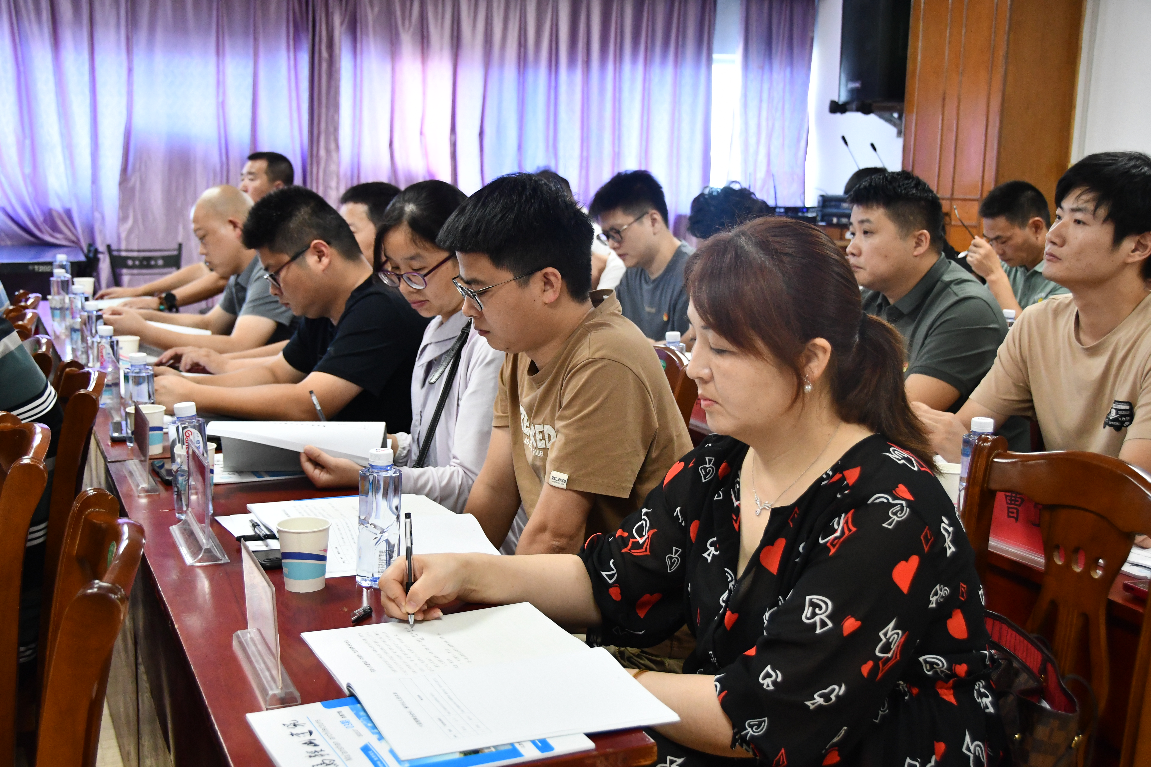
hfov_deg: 46.4
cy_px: 384
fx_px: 1343
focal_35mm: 42
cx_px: 576
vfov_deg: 31.9
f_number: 4
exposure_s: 1/125
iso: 2800
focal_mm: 28
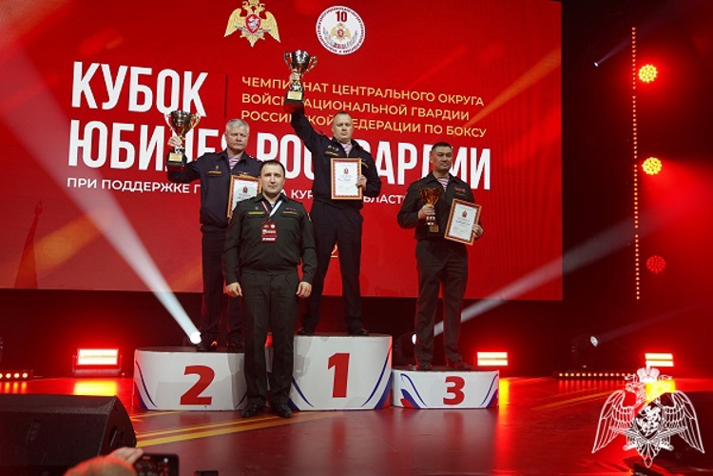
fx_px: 673
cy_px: 238
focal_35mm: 34
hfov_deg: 55.8
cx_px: 356
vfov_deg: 38.9
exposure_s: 1/200
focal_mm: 34
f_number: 2.8
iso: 400
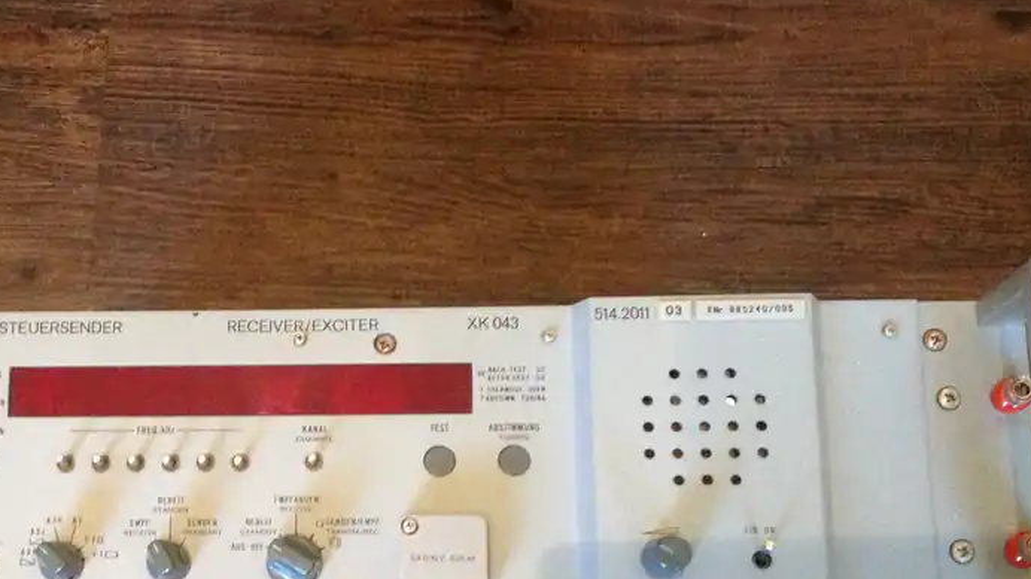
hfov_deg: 37.4
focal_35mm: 55
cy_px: 469
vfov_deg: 21.5
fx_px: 1503
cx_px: 329
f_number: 2.4
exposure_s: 1/15
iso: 640
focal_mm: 4.28
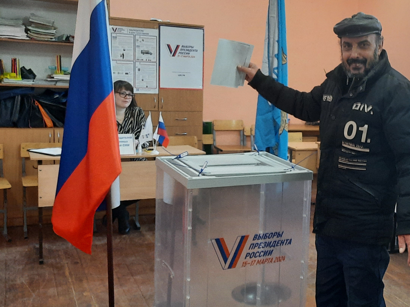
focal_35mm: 46
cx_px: 345
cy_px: 137
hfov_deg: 39.2
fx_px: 545
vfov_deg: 31.5
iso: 400
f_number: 2
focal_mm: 4.6
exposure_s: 1/30
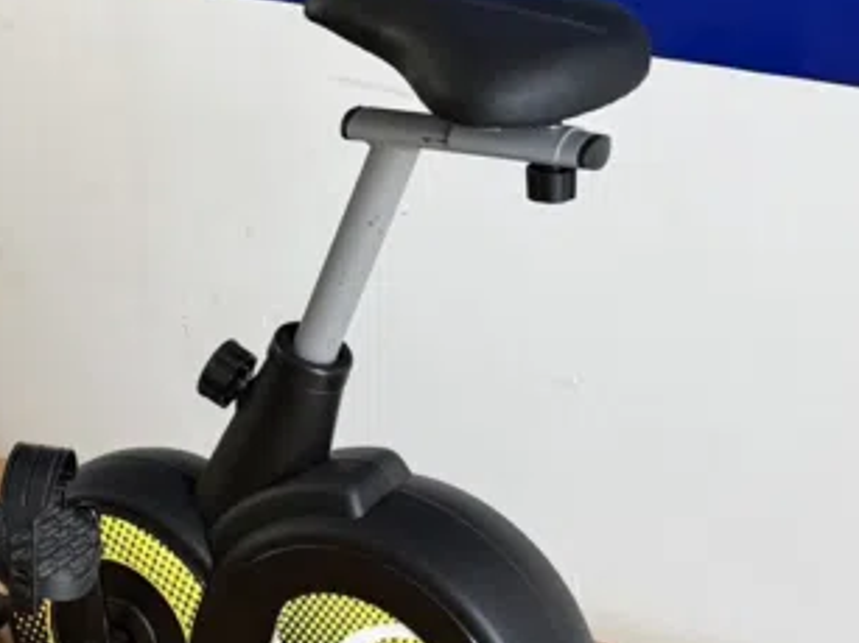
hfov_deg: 37.3
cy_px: 70
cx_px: 215
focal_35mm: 50
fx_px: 1240
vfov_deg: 28.0
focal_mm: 6.76
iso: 640
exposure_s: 1/33
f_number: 1.78
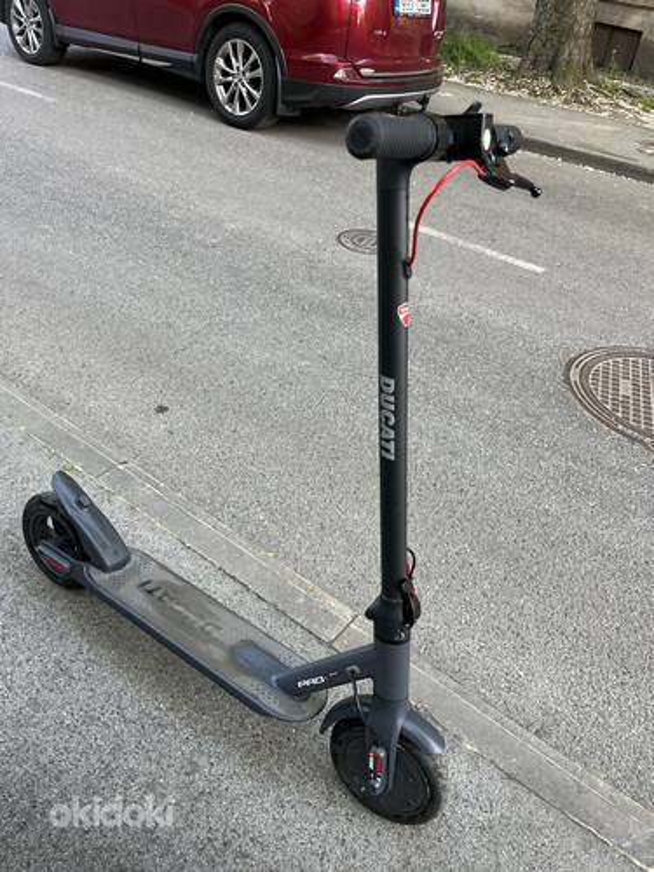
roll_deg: -7.8
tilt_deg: -38.3
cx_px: 327
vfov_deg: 67.3
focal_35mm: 26
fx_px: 655
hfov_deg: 53.1
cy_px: 436
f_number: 1.6
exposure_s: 1/122
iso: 80
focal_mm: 5.1
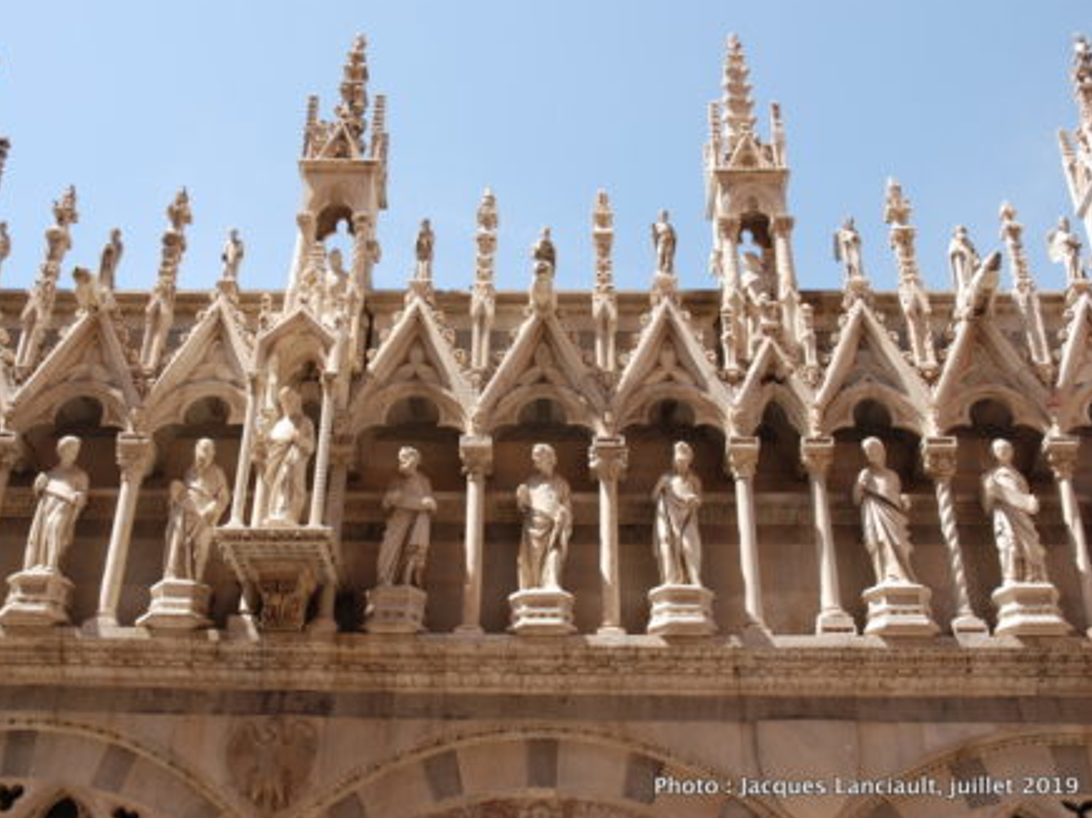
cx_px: 482
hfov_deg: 45.2
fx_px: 1311
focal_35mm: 42
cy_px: 403
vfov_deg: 34.7
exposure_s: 1/160
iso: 100
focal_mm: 25
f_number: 6.3
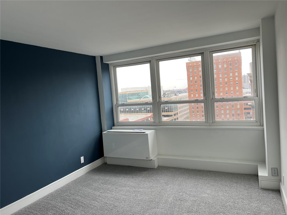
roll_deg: +4.1
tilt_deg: -3.7
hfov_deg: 67.3
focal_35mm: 26
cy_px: 108
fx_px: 216
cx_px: 144
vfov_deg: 53.1
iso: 40
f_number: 1.5
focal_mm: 5.7
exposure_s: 1/174
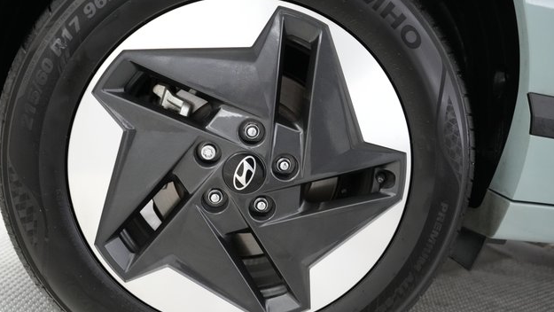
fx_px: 441
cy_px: 168
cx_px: 273
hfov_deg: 64.3
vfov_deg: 39.0
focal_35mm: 30
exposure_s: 1/125
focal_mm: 28
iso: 5000
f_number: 2.8
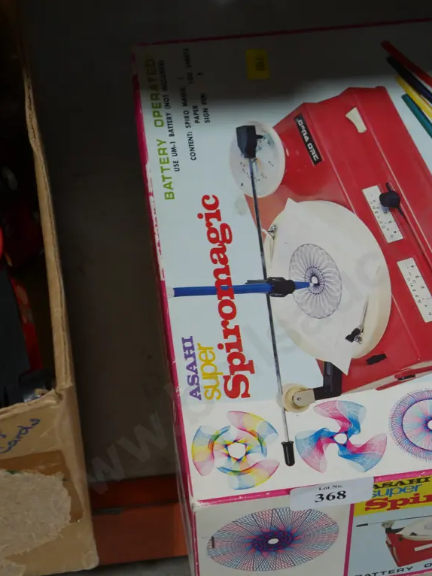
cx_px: 347
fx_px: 1515
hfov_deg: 16.1
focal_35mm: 91
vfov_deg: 21.5
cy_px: 288
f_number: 5.4
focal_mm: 34
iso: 640
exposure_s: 1/80
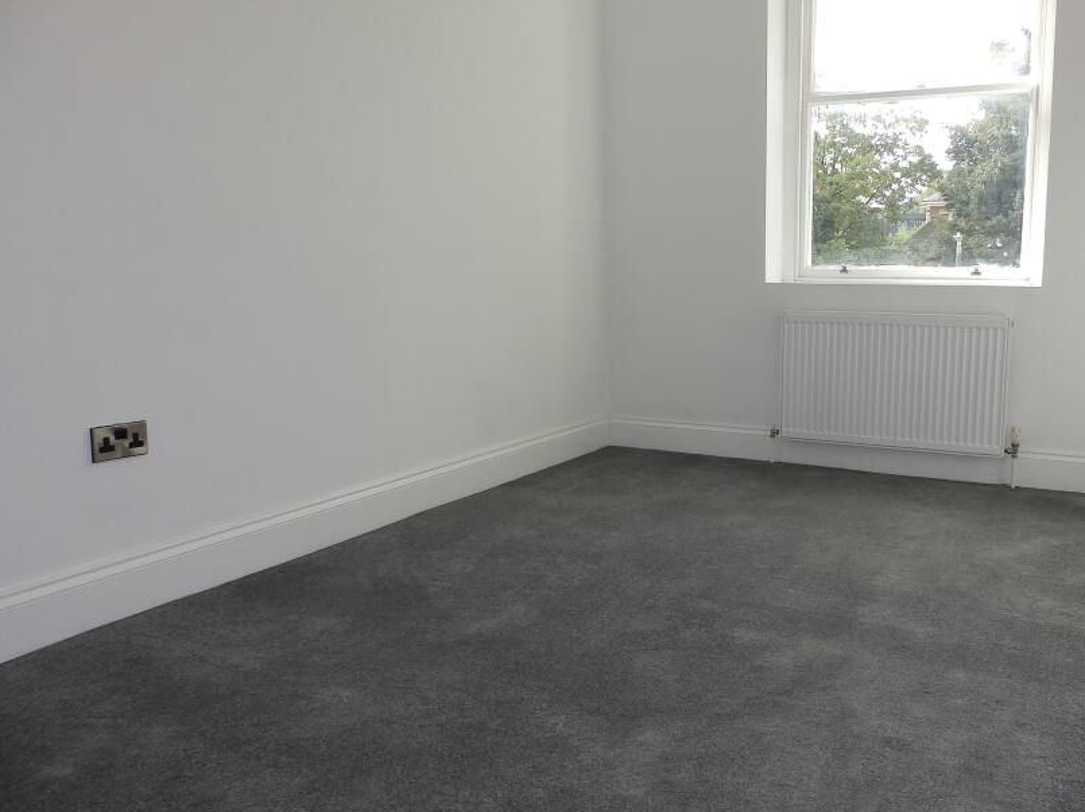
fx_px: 877
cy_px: 392
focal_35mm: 28
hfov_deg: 62.6
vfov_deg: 49.7
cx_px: 675
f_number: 3.4
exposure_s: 1/40
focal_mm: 4
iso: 80
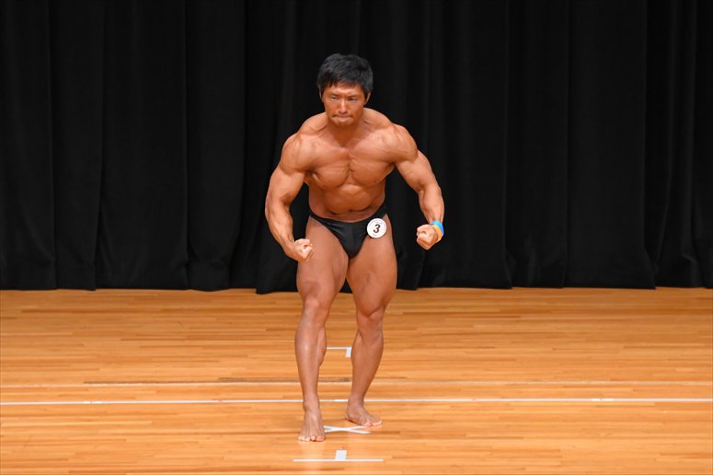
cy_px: 238
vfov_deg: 4.6
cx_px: 356
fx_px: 5939
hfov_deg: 6.9
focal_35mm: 300
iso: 4000
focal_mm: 200
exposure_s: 1/400
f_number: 5.6
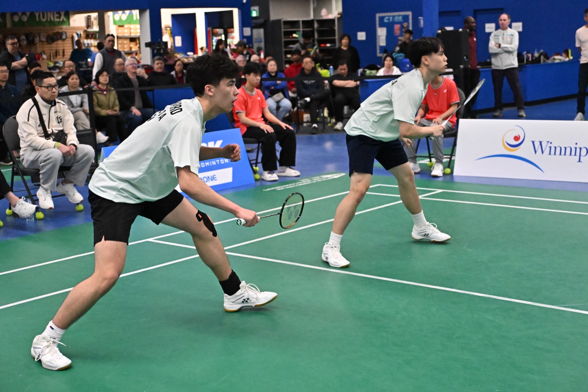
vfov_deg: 24.6
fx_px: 898
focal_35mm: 55
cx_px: 294
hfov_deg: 36.3
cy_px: 196
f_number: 2.8
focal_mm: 37
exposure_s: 1/1500
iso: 6400
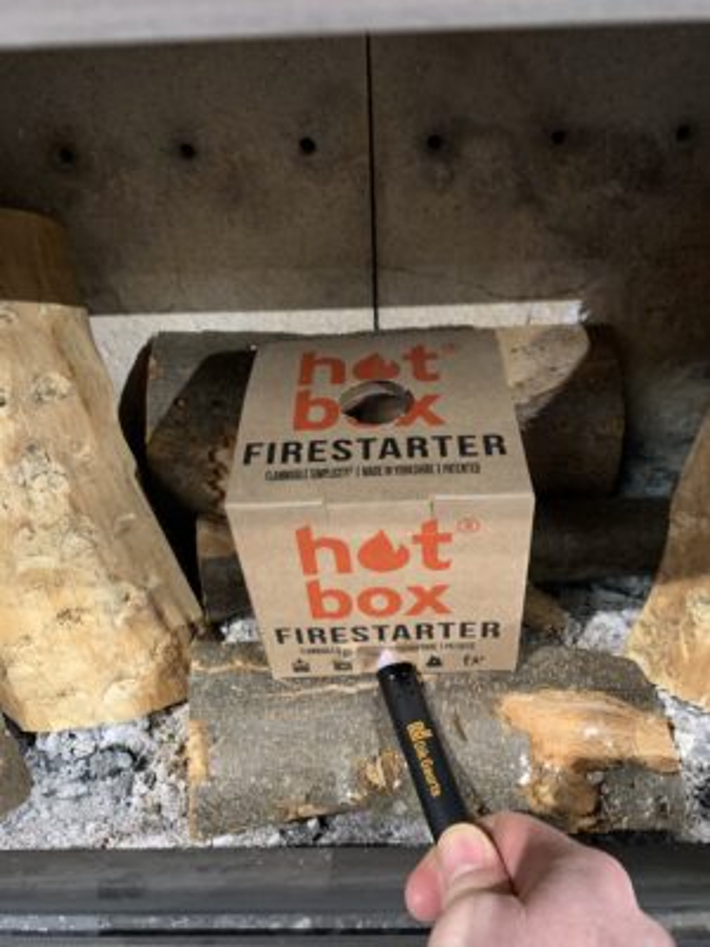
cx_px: 355
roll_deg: +4.0
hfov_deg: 53.1
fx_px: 711
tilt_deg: -41.8
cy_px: 474
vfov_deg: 67.3
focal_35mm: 26
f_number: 1.8
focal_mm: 4.25
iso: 500
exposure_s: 1/25
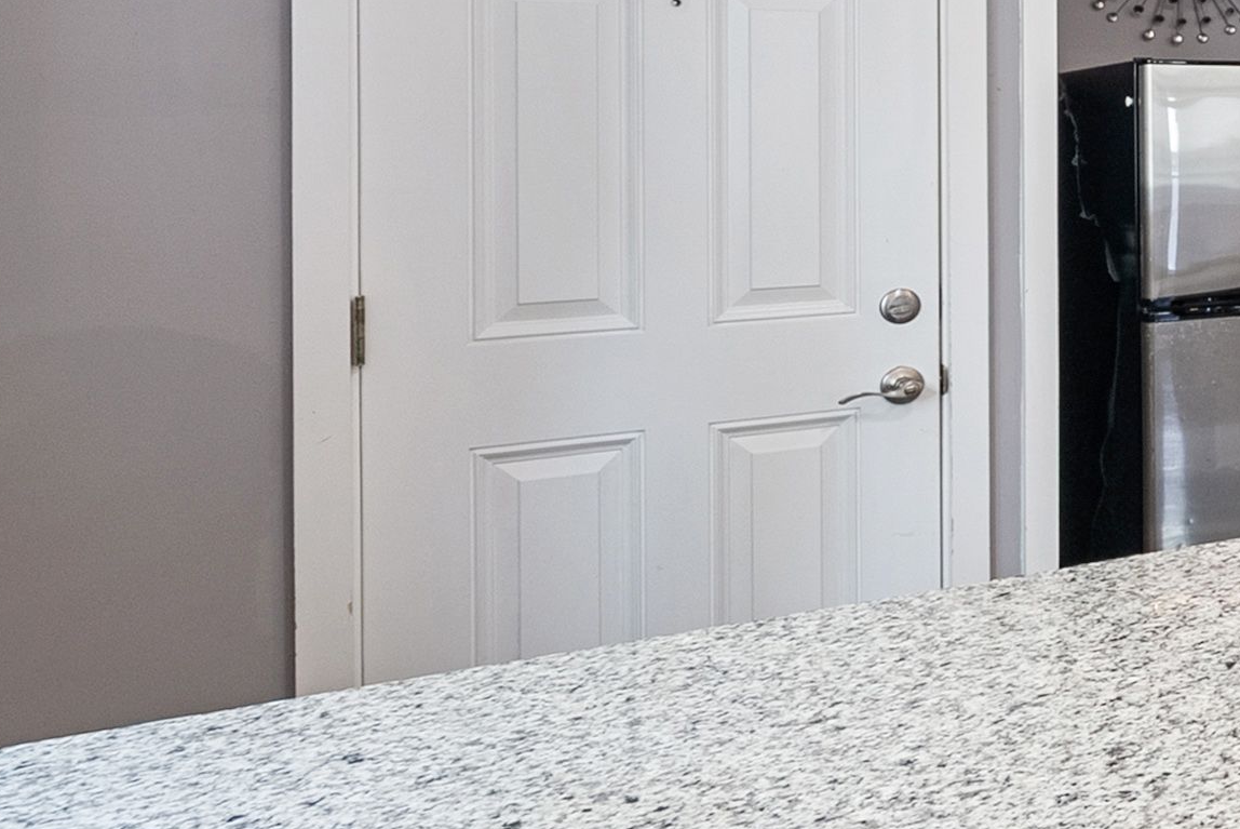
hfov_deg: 25.0
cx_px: 2049
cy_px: 141
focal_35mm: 48
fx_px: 1654
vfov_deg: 27.4
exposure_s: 1/2.5
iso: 320
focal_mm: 13
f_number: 8
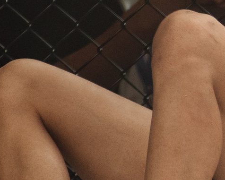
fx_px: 4602
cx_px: 513
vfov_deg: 2.2
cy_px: 9
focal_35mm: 691
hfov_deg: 2.8
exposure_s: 1/320
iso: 900
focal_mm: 125
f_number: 4
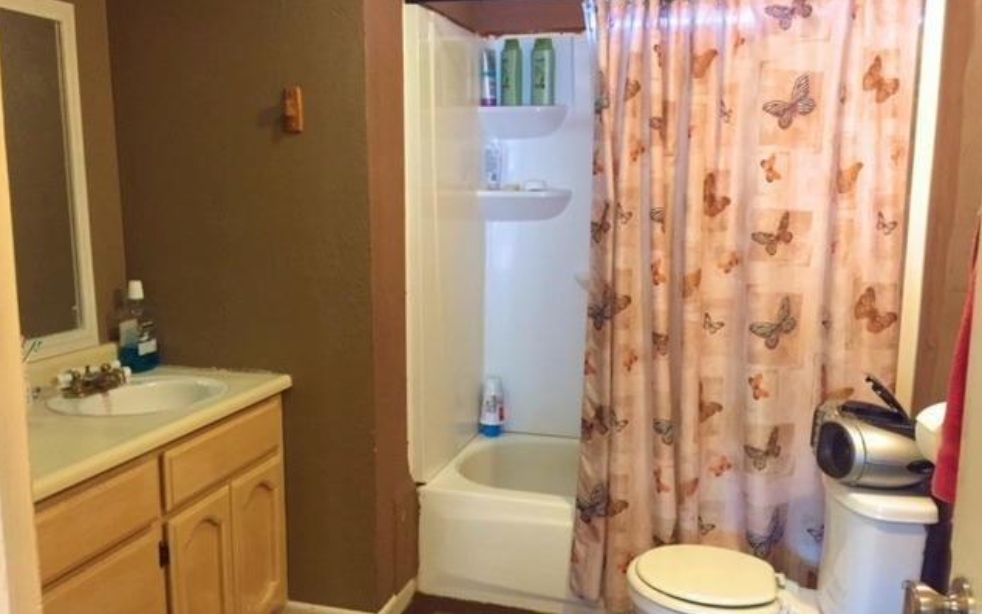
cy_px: 317
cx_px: 490
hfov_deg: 61.2
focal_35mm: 31
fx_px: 830
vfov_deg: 40.6
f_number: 2.2
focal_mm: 4.15
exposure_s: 1/24
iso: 250
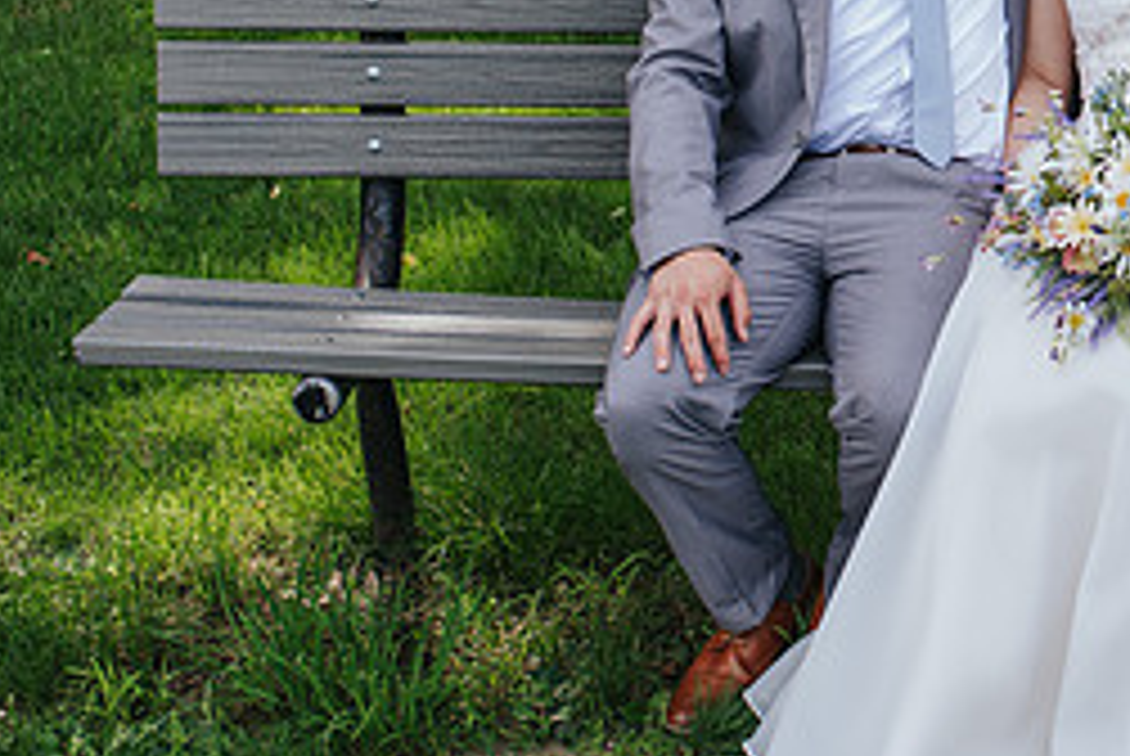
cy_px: 65
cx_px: 1252
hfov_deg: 21.0
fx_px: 2891
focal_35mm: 92
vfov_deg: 14.7
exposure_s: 1/320
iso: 100
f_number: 3.2
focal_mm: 35
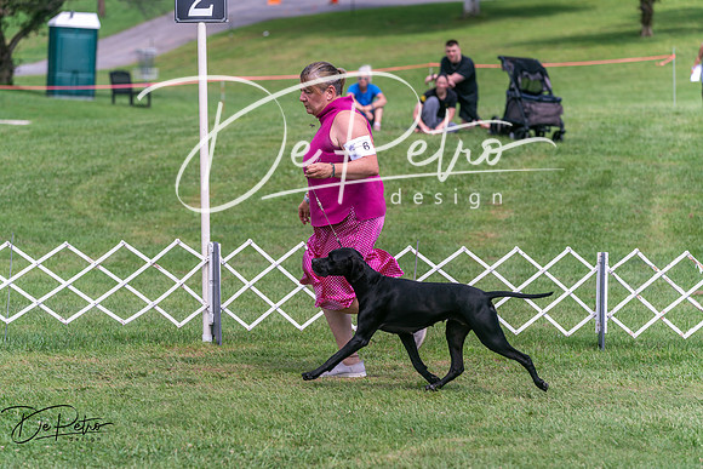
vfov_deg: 9.1
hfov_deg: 13.6
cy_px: 234
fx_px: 2949
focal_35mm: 151
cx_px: 352
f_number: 4.5
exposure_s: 1/1600
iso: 160
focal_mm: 151
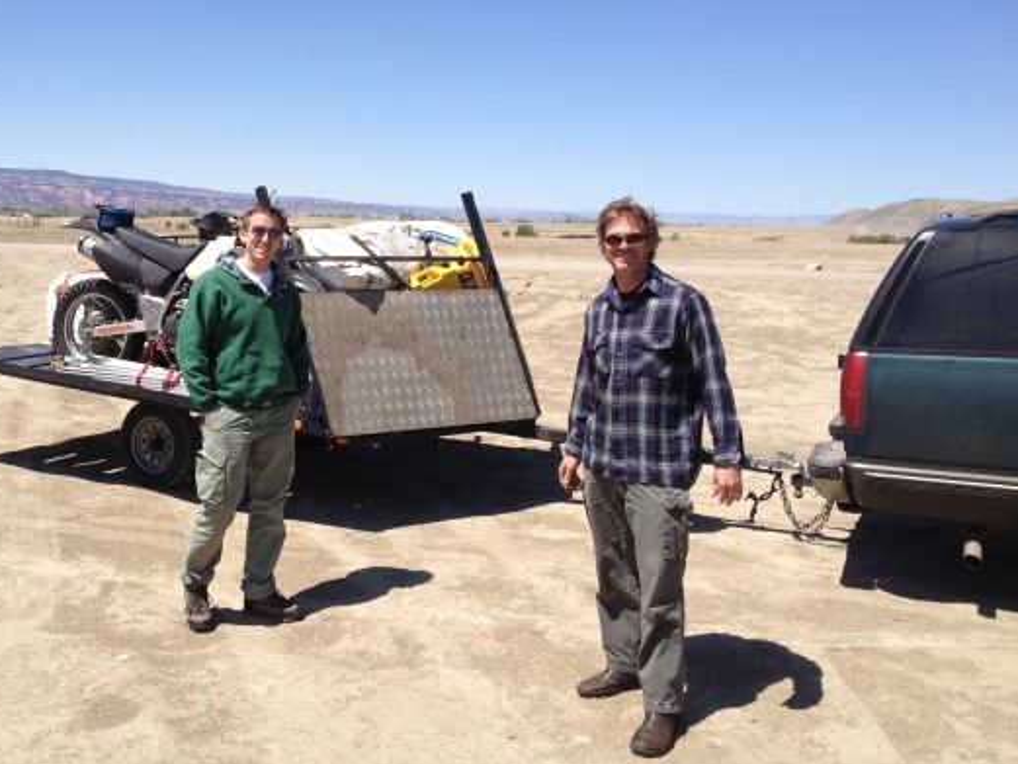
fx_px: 1265
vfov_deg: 33.5
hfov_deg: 43.6
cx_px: 408
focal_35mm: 43
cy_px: 311
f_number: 2.4
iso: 50
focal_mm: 4.28
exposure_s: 1/2045
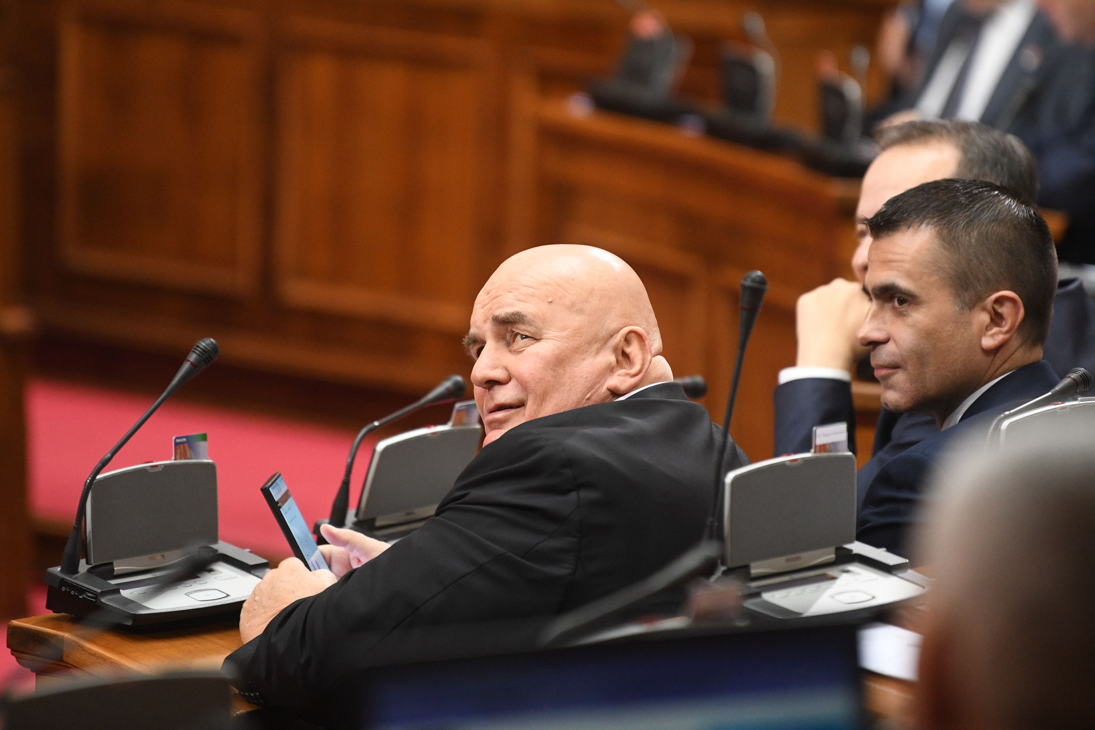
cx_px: 548
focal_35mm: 200
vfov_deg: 6.9
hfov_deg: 10.3
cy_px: 365
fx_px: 6083
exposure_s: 1/400
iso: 2500
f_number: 2.8
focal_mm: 200
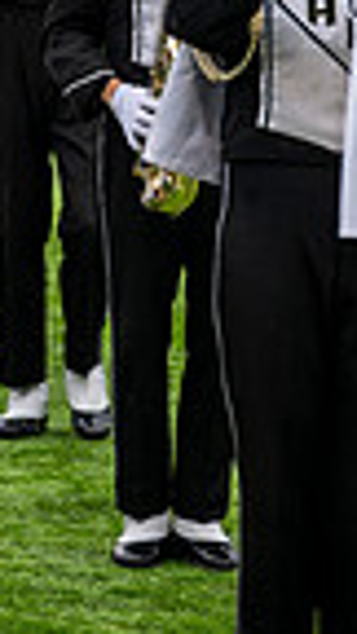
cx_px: 101
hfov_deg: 4.1
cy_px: -209
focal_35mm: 296
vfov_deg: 7.2
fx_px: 4981
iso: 100
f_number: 2.8
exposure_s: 1/500
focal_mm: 70
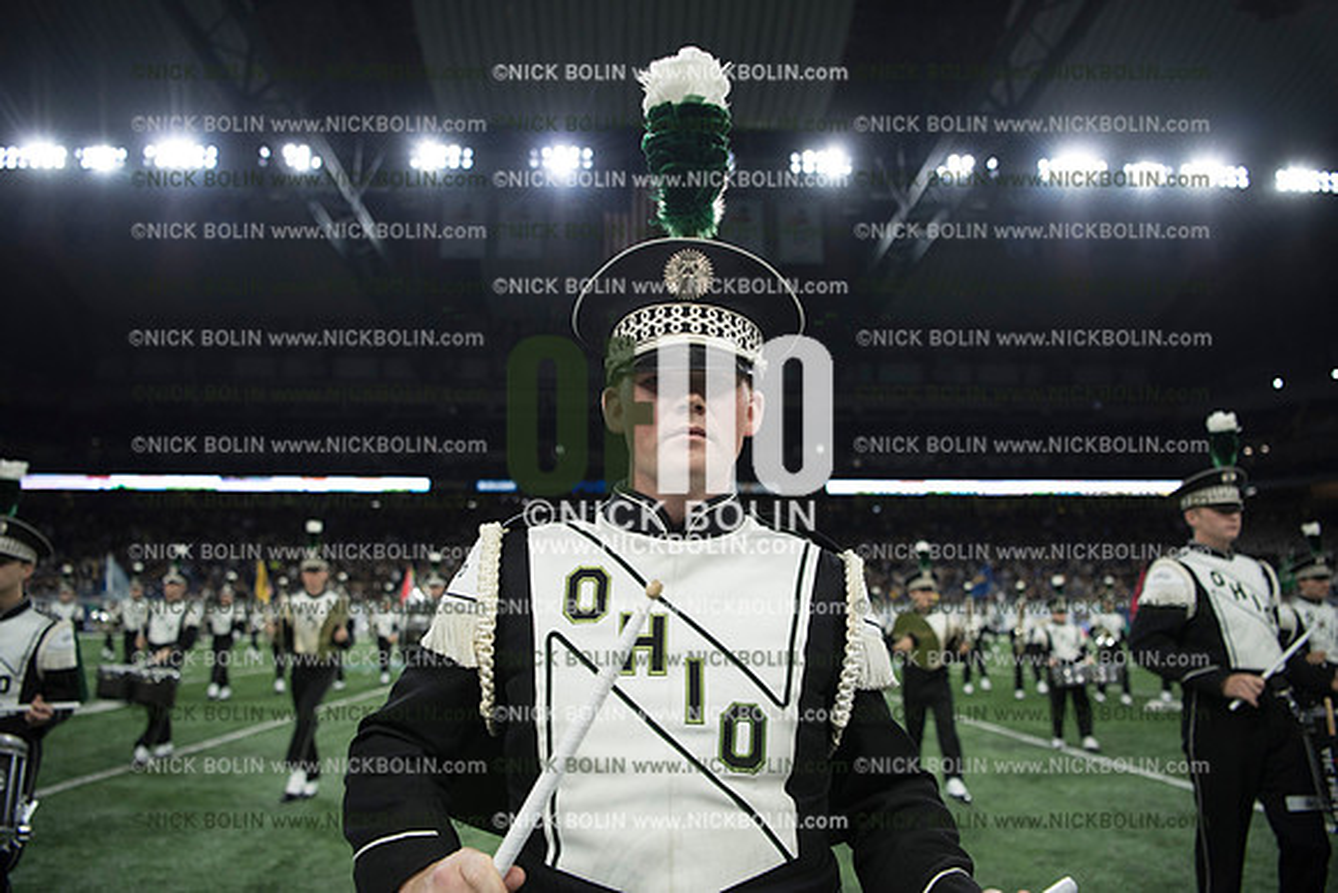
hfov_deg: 73.7
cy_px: 446
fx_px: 892
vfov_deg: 53.2
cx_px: 669
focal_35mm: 24
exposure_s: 1/1250
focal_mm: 24
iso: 1250
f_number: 2.8
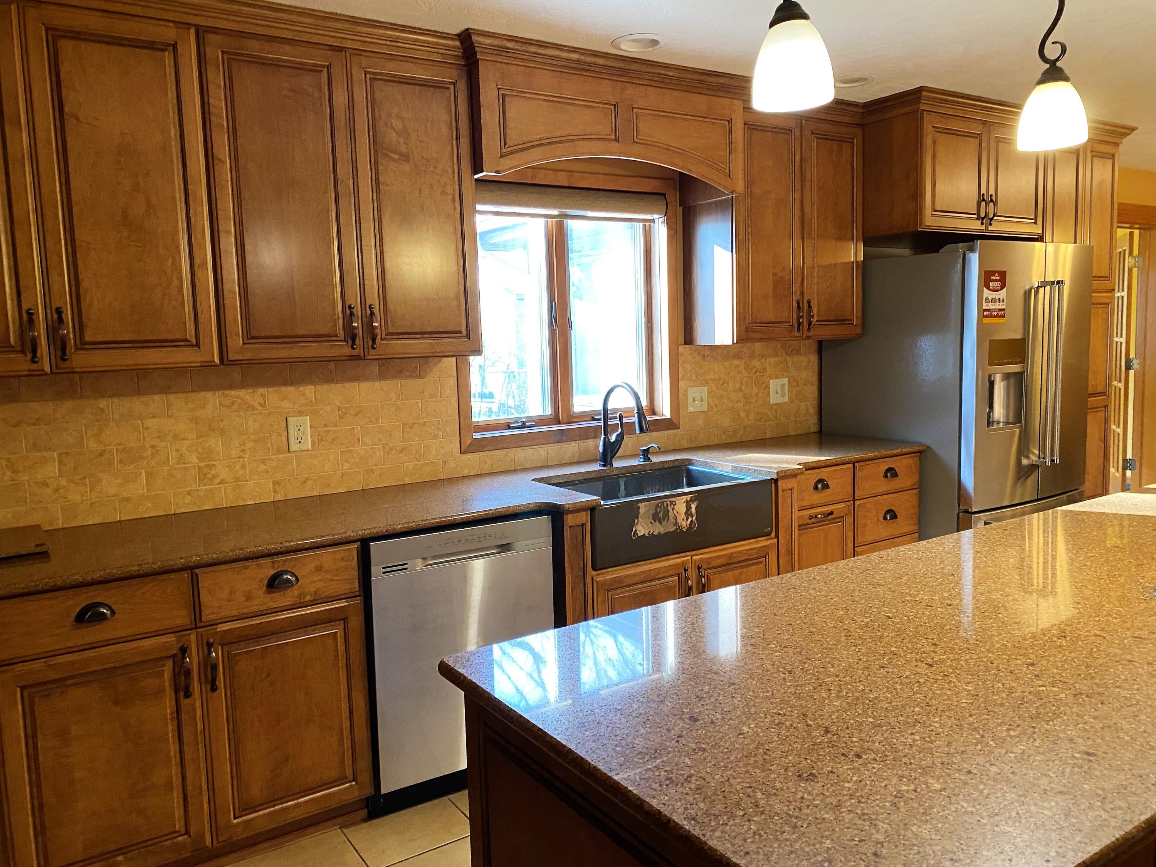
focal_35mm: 26
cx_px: 578
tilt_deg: -4.9
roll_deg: +2.4
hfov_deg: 67.3
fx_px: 868
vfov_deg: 53.1
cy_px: 434
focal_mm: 4.25
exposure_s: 1/60
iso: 320
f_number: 1.8
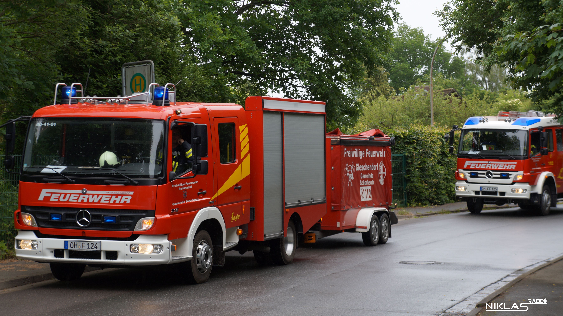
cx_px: 281
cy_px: 143
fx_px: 1292
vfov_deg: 14.0
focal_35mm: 87
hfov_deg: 24.6
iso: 100
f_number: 5.6
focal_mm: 55
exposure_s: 1/200
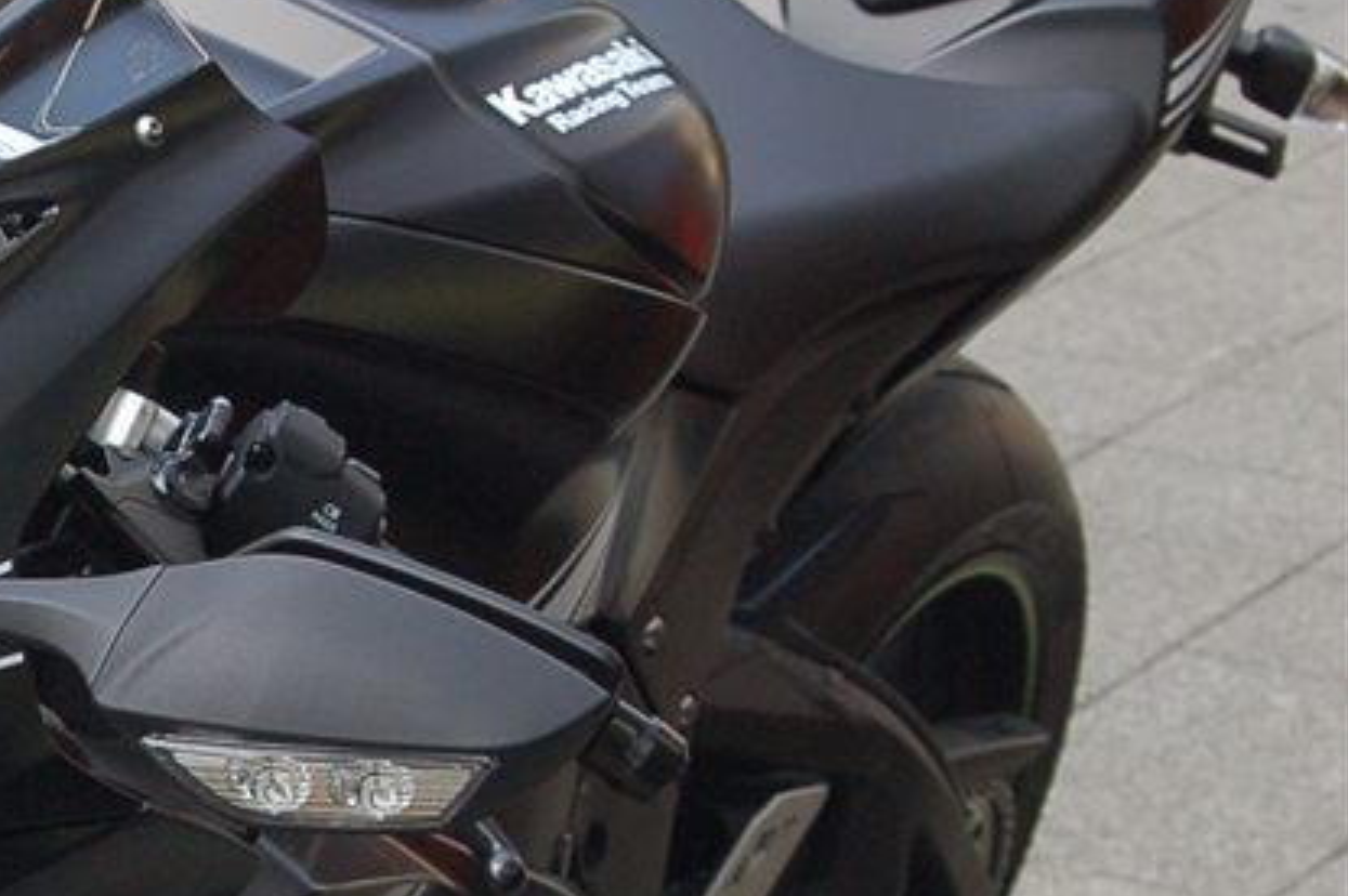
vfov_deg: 8.8
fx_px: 5837
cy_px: 688
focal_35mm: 156
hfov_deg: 12.9
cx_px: -110
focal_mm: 48
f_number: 7.1
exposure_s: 1/200
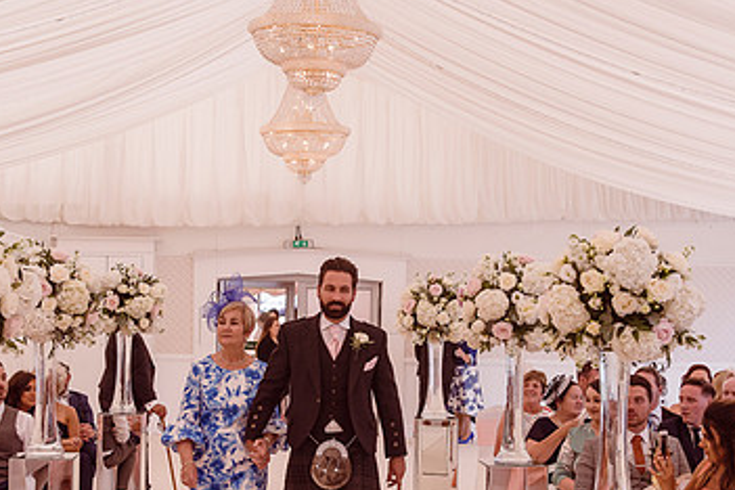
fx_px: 1490
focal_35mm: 73
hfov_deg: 27.7
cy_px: 329
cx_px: 367
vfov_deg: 18.6
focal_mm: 40
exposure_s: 1/500
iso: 500
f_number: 5.6
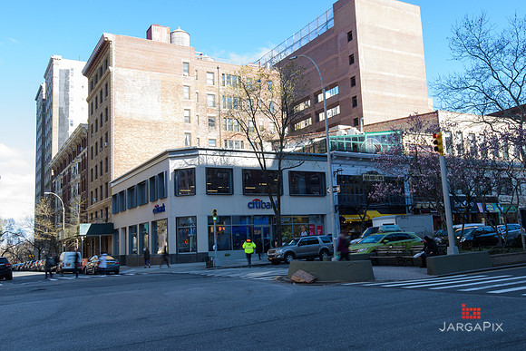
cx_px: 263
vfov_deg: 37.9
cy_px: 176
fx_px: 511
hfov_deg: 54.4
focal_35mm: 35
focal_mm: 35
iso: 50
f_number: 16
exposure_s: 1/6
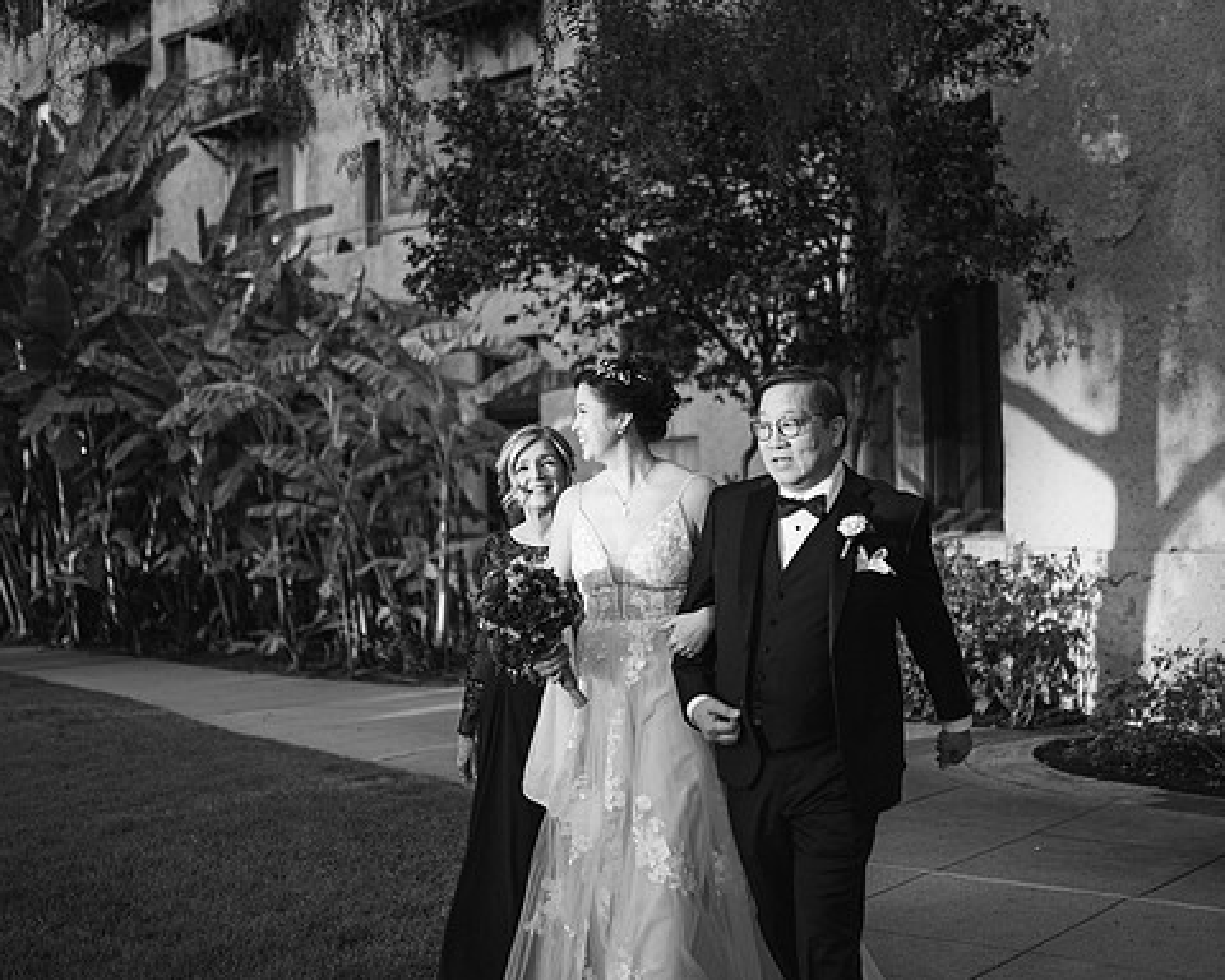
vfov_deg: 34.9
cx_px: 622
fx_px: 1559
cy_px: 472
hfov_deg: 42.9
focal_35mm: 43
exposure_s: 1/3200
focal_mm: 35
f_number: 1.4
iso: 1000
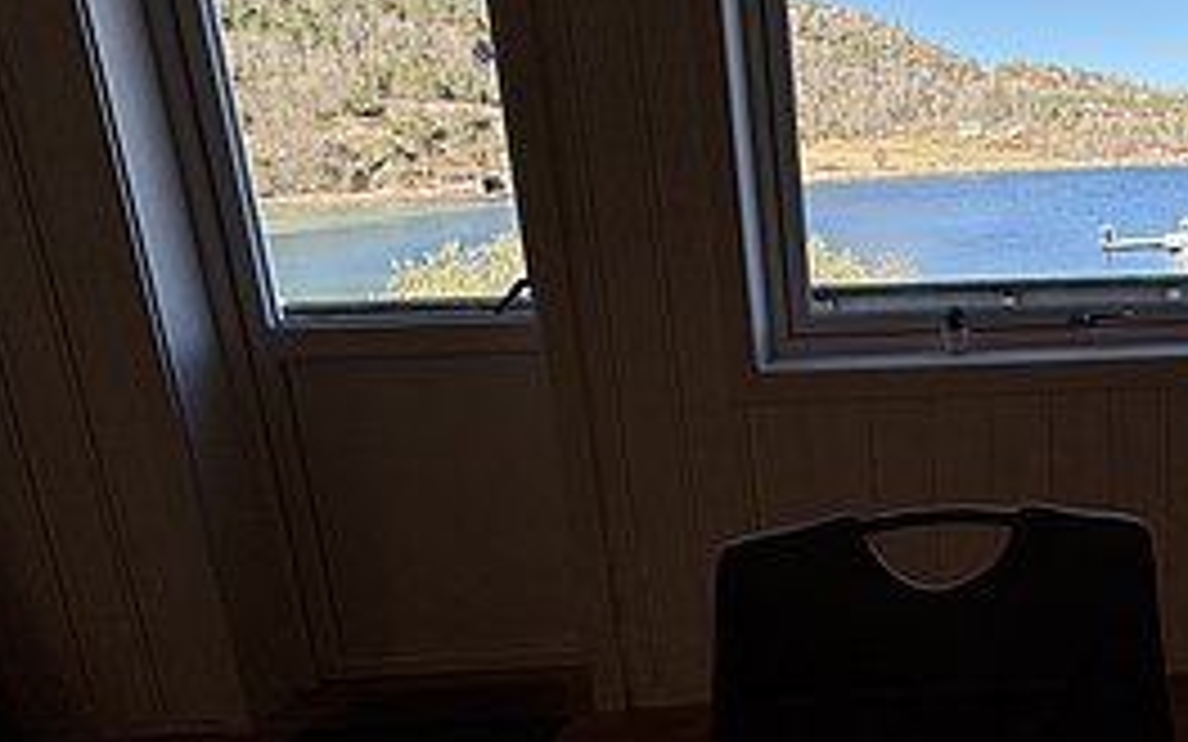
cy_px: 351
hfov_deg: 54.4
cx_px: 1078
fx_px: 971
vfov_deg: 41.8
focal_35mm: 30
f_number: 2.2
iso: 40
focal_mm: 2.22
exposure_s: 1/849
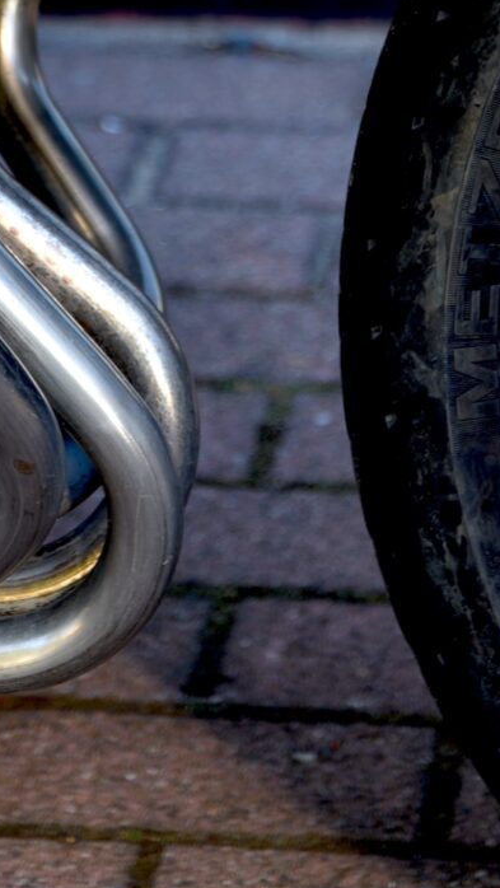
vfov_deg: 7.9
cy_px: -463
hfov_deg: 4.5
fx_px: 6336
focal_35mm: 269
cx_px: 348
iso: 100
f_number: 3.5
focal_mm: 70
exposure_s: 1/60
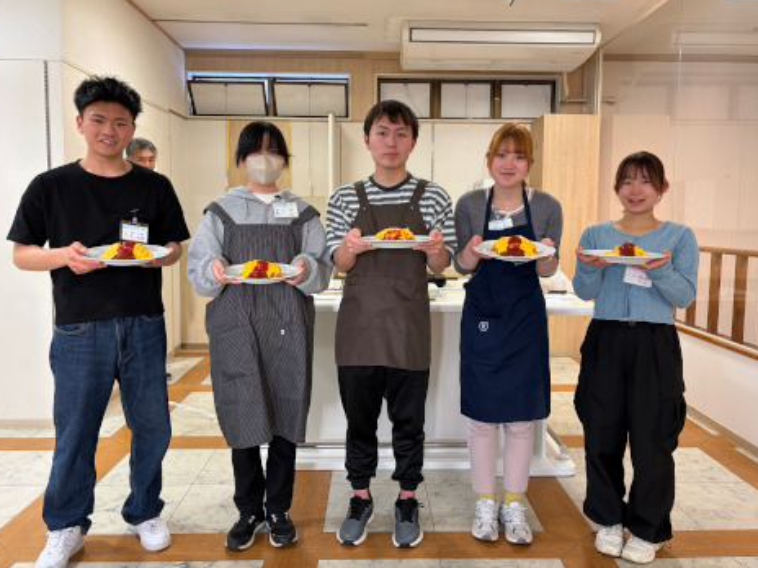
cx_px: 387
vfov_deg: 49.7
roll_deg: +0.0
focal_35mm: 28
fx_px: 613
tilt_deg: -3.2
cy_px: 265
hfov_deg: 63.4
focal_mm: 5.96
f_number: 1.6
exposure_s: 1/50
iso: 125
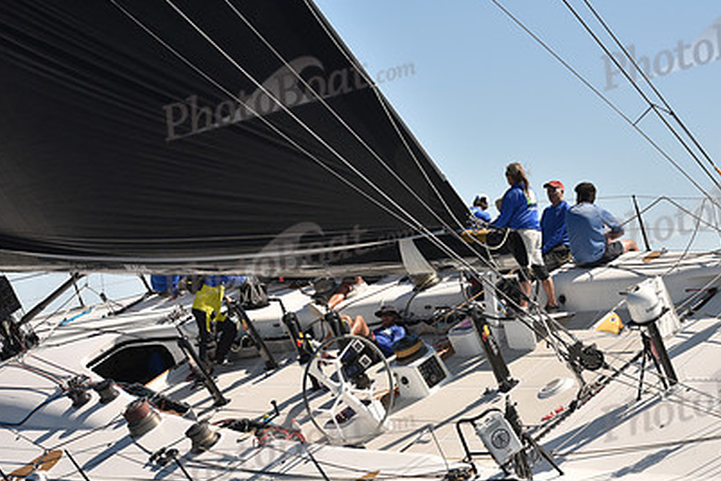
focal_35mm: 101
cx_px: 509
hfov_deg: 20.1
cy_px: 328
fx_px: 2023
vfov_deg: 13.5
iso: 250
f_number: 4.5
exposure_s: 1/1000
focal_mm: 70
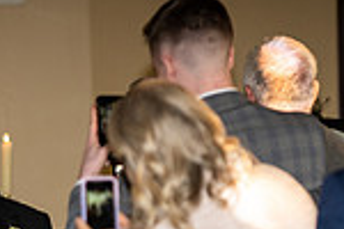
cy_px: 388
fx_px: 3841
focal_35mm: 402
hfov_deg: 5.1
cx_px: -53
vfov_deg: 3.4
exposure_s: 1/250
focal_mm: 100
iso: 400
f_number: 2.8
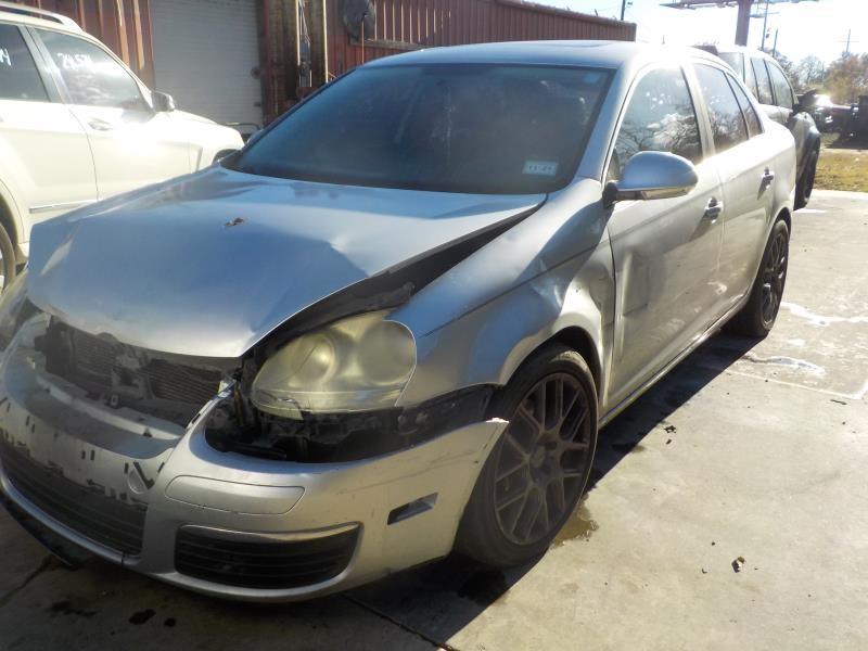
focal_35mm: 30
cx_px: 434
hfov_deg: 60.0
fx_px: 752
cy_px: 326
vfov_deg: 46.8
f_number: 3.3
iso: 125
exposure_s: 1/1000
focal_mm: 4.1
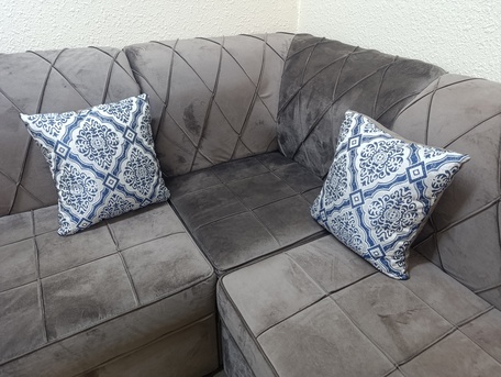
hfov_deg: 73.9
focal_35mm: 23
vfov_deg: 59.0
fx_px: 333
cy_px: 188
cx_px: 250
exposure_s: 1/40
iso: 1250
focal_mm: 6.14
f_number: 1.6
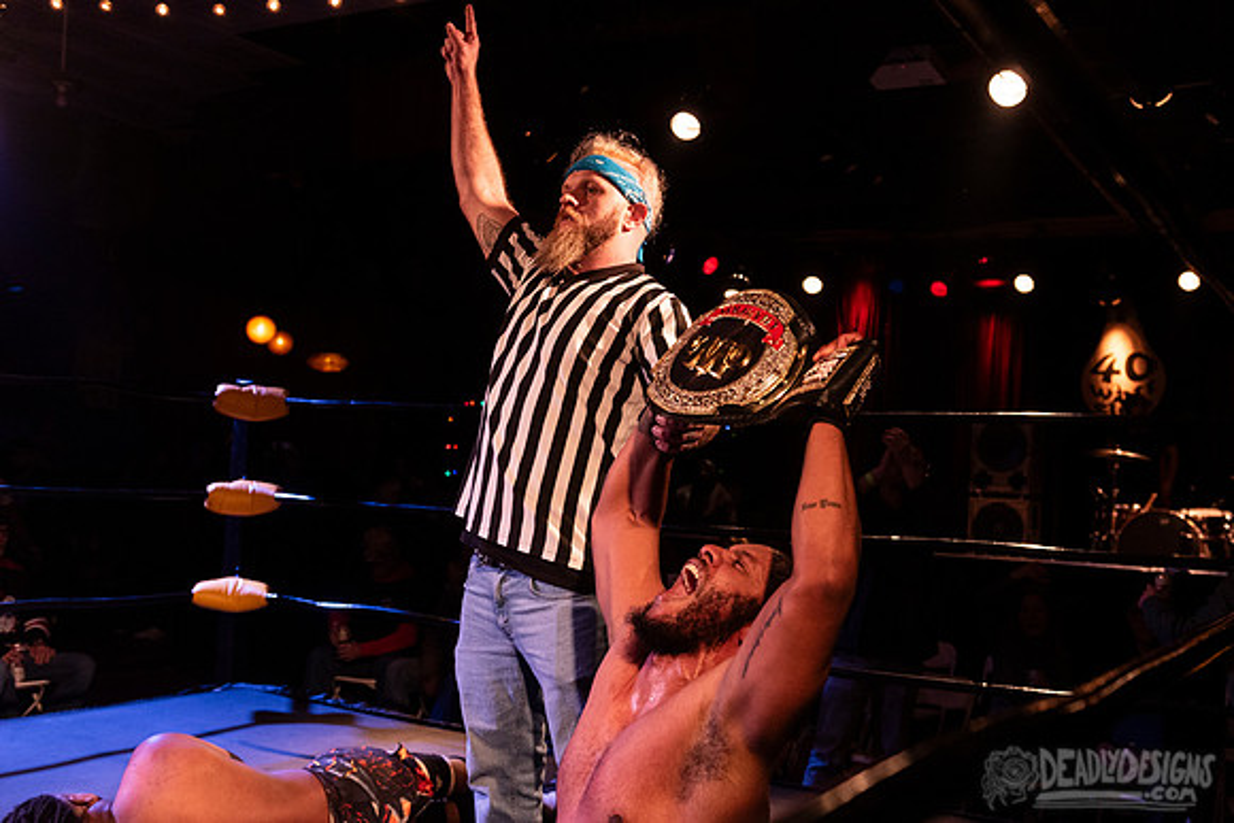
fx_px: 1331
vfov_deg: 34.4
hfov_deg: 49.7
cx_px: 674
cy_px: 426
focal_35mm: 39
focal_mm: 35
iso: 2000
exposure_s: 1/320
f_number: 3.5
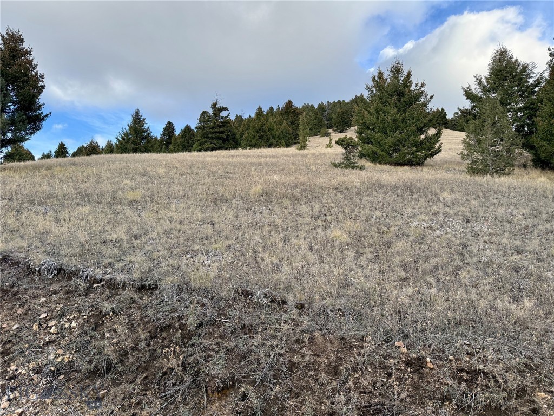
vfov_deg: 56.8
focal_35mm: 24
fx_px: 384
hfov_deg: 71.6
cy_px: 208
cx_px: 277
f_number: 1.78
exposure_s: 1/1410
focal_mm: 6.76
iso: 100
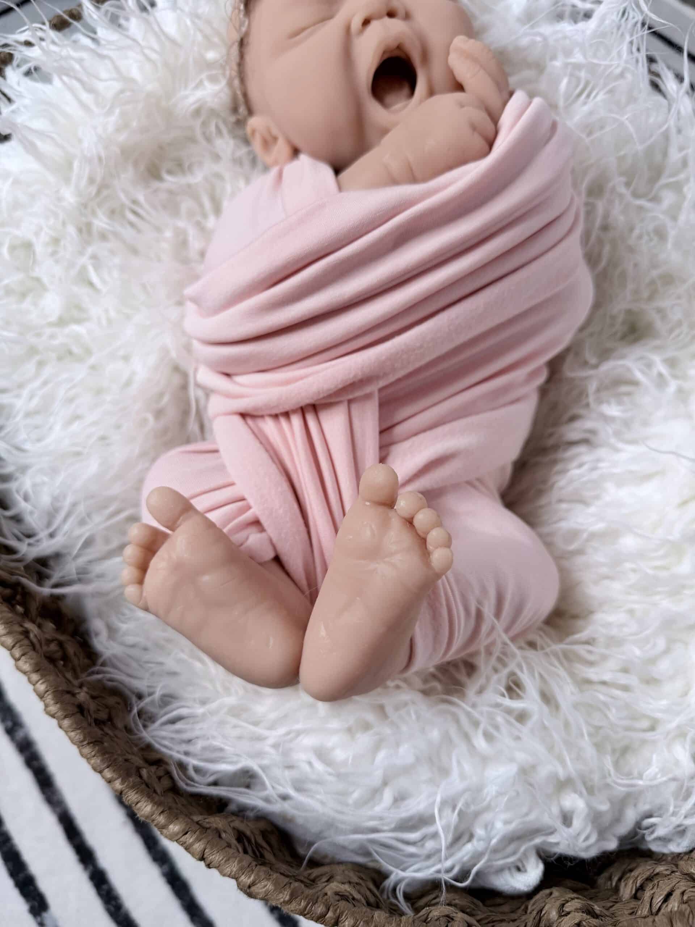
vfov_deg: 71.6
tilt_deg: -65.8
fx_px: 642
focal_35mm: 24
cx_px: 348
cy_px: 464
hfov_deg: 56.8
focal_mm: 6.76
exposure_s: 1/120
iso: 80
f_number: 1.78
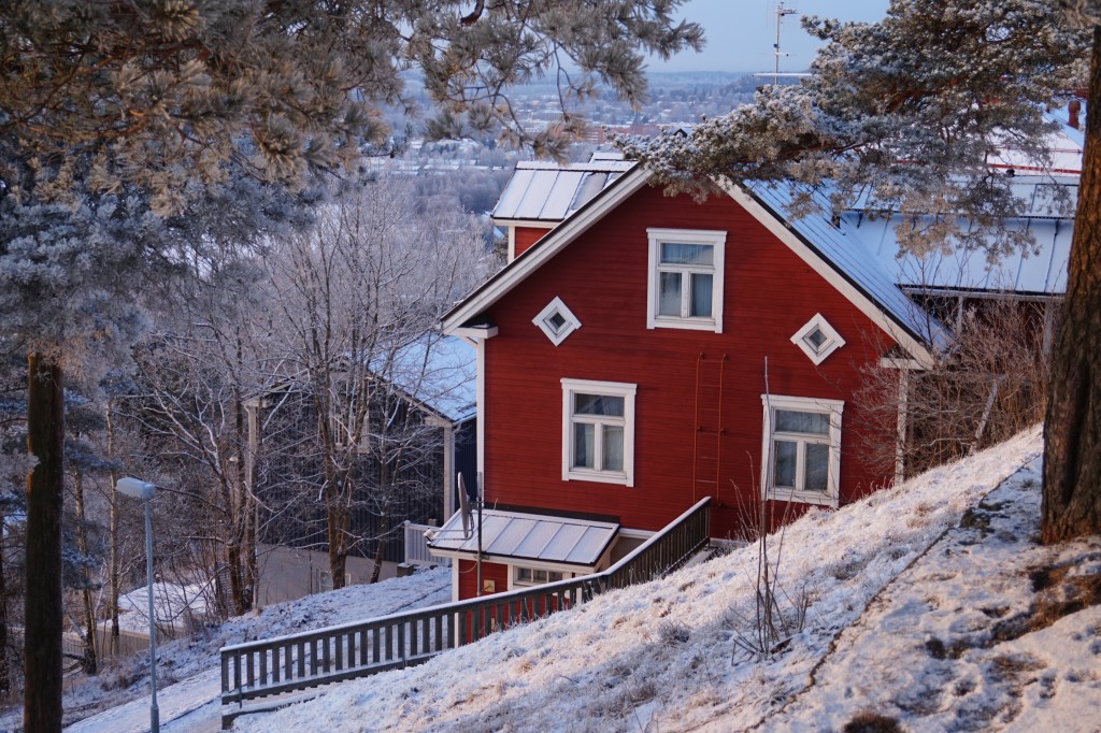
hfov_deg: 36.9
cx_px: 550
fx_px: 1651
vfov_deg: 25.0
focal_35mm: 54
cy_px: 366
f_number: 5.6
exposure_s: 1/60
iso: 100
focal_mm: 36
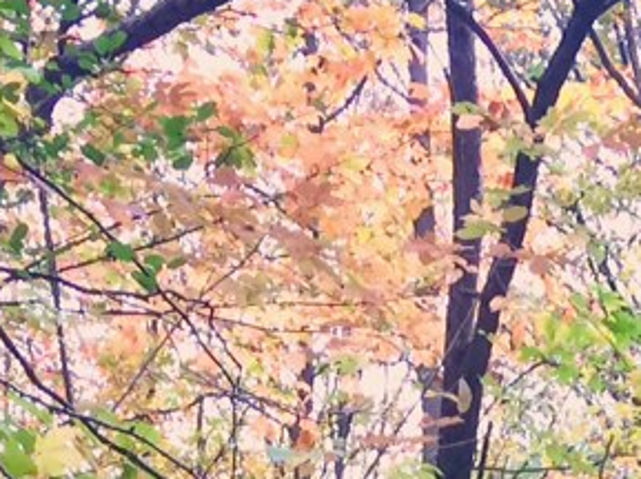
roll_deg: +1.2
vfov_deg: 8.1
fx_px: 3033
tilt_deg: +1.5
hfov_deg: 12.0
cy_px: 1244
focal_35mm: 164
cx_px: 506
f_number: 2.2
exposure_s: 1/40
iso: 40
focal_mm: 4.15
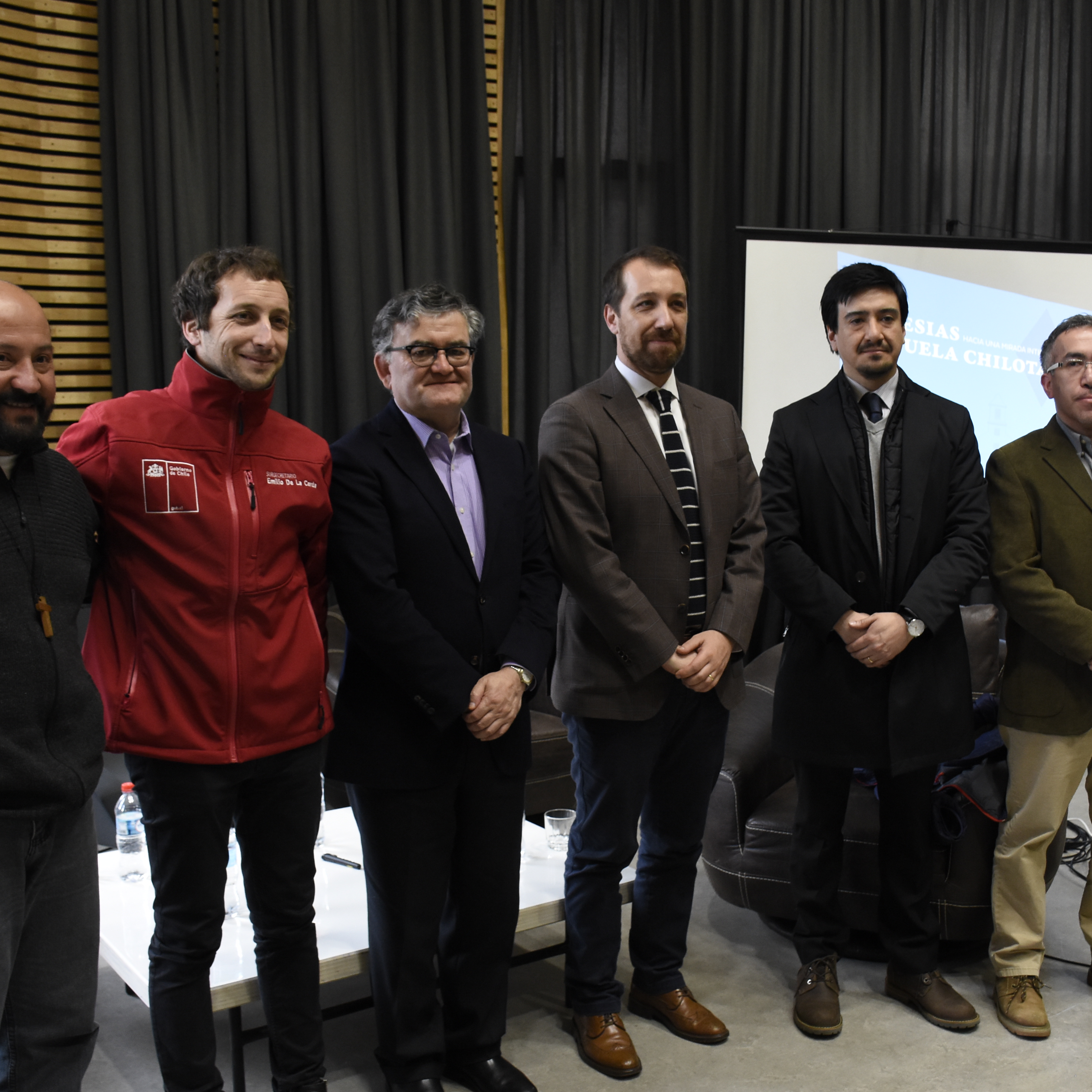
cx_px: 603
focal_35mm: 39
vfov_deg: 42.8
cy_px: 548
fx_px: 1392
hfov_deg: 42.8
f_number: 5
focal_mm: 20
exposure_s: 1/200
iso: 1250
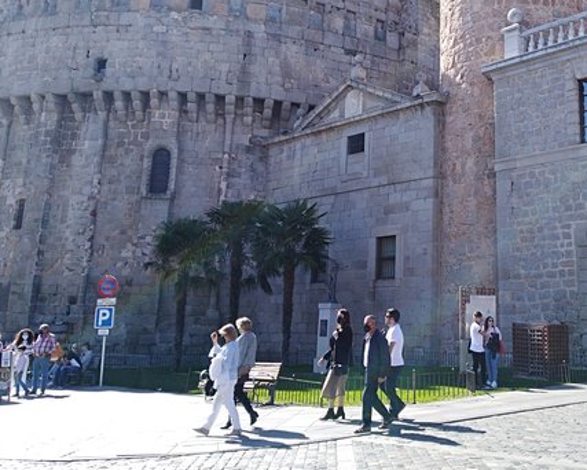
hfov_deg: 46.5
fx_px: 660
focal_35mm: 38
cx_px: 429
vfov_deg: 38.9
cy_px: 172
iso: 100
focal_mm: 3.83
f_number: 2.2
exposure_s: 1/498
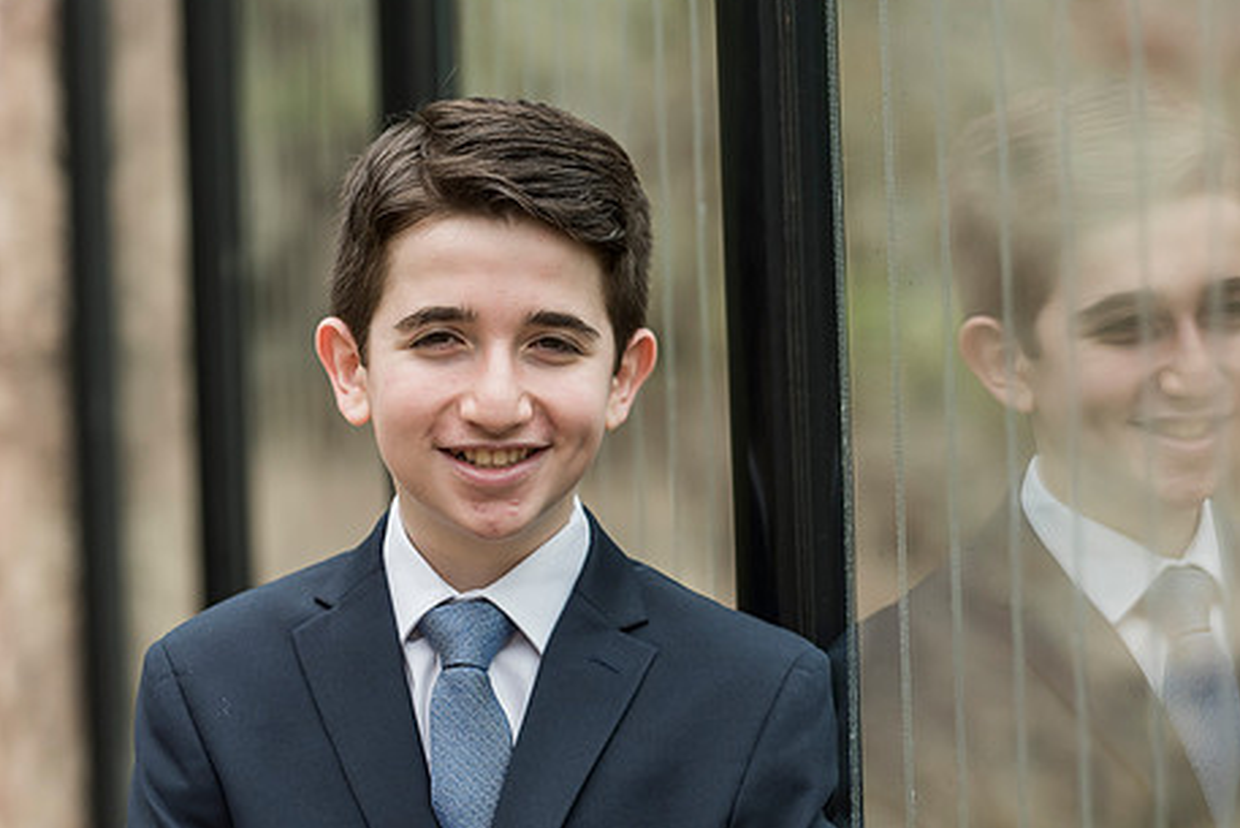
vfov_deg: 8.3
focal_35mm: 165
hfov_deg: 12.4
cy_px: 419
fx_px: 5685
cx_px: 784
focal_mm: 130
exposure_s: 1/800
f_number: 3.5
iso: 400
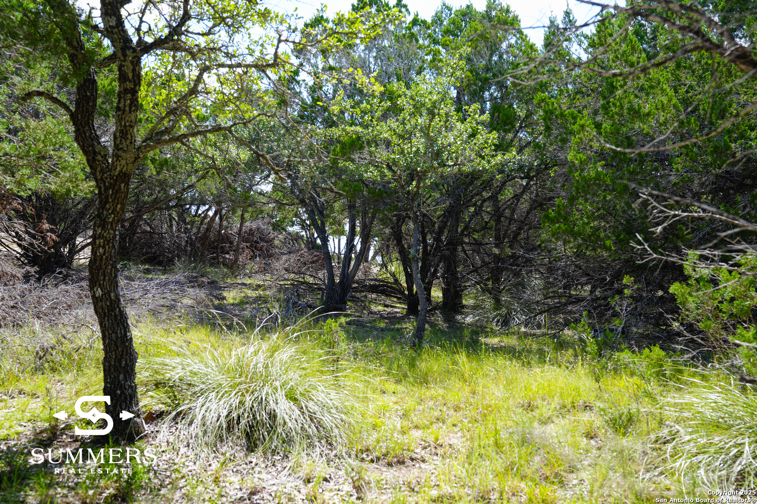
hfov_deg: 48.5
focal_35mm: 40
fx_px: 841
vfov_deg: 33.4
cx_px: 378
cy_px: 252
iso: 100
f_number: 6.3
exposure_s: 1/100
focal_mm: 40
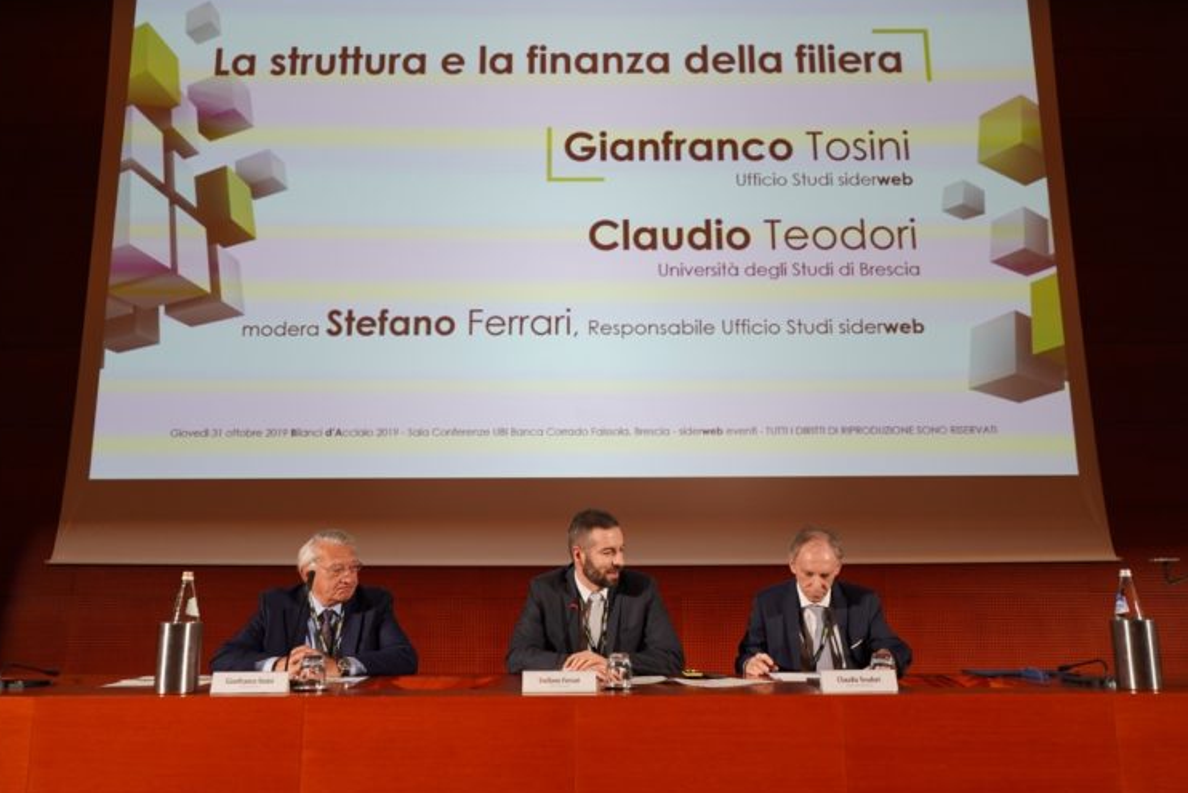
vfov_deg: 43.6
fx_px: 990
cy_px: 392
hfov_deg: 61.9
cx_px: 591
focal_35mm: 30
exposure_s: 1/160
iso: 2000
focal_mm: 29
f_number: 4
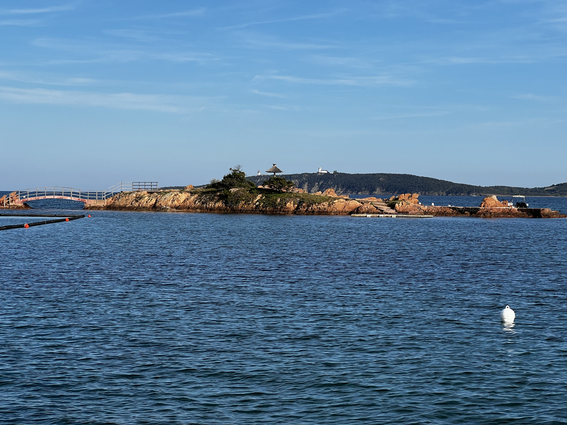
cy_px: 212
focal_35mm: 77
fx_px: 1261
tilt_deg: +0.1
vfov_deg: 19.1
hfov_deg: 25.3
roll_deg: -0.3
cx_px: 284
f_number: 2.8
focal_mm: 9
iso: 32
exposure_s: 1/769
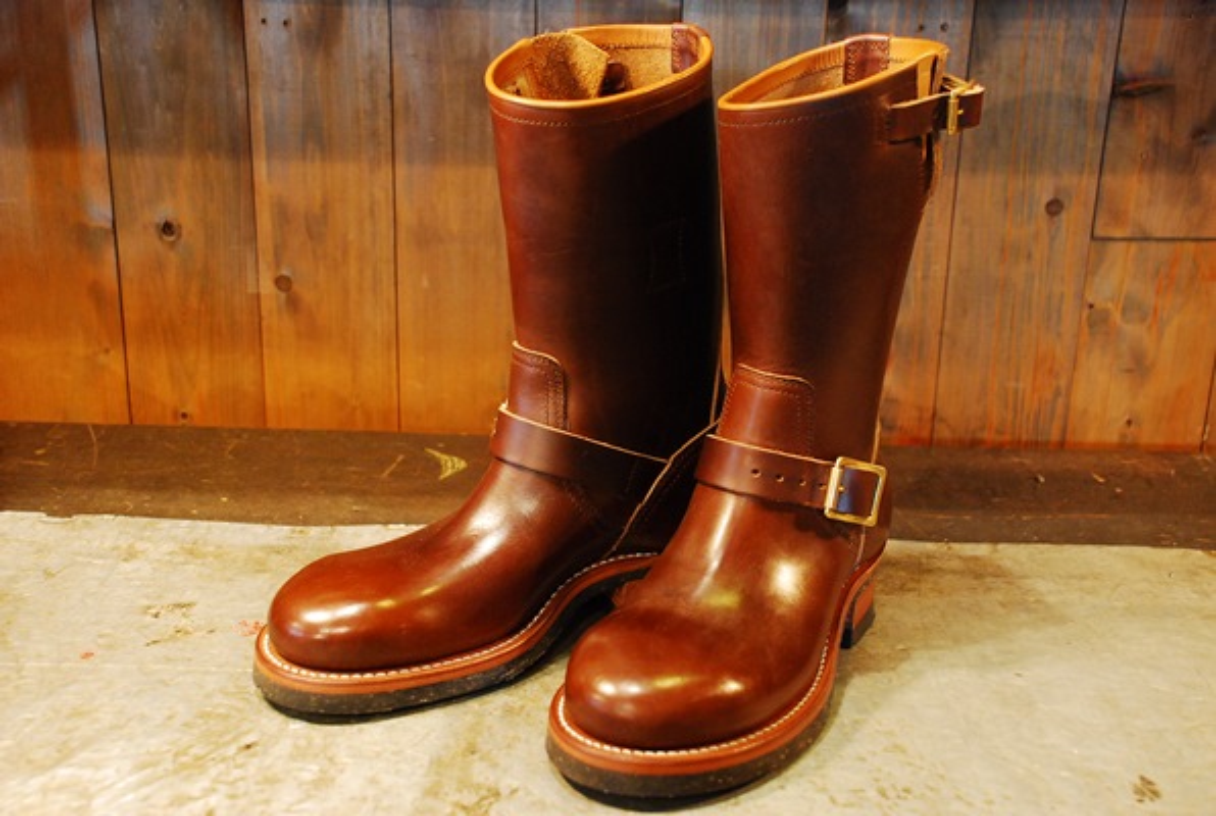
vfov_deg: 32.0
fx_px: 1421
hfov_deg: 46.3
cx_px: 608
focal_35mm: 42
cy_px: 408
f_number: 4
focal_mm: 28
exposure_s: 1/2.5
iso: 1000
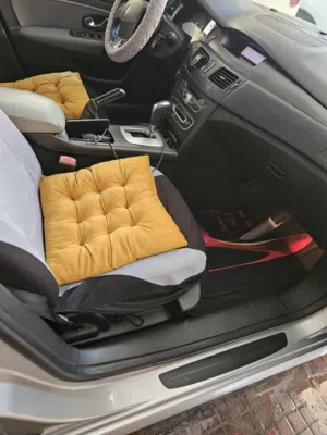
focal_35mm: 23
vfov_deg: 73.9
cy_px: 218
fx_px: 290
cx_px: 164
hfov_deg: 58.9
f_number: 1.8
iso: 800
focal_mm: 5.4
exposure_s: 1/60
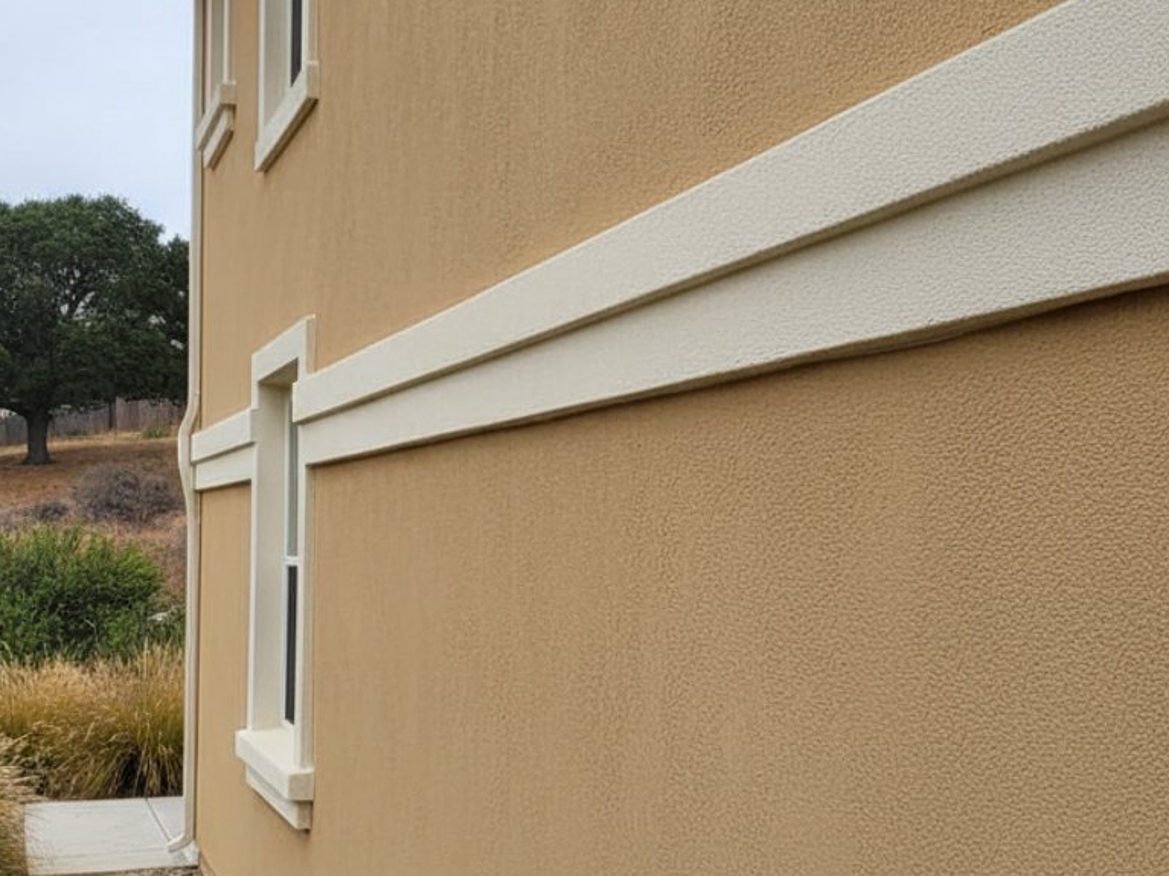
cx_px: 568
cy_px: 480
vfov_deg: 39.6
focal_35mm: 36
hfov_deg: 51.4
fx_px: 1216
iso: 1452
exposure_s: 1/425
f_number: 1.8
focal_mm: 6.4
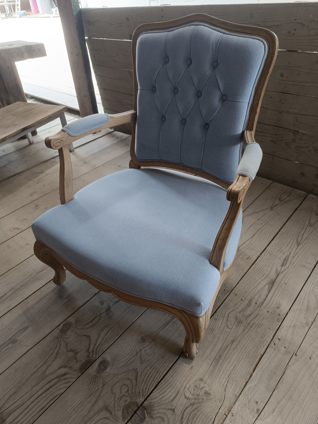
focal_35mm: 24
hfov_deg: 56.8
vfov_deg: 71.6
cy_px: 212
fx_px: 294
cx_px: 159
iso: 585
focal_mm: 6.14
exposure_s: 1/100
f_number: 1.65
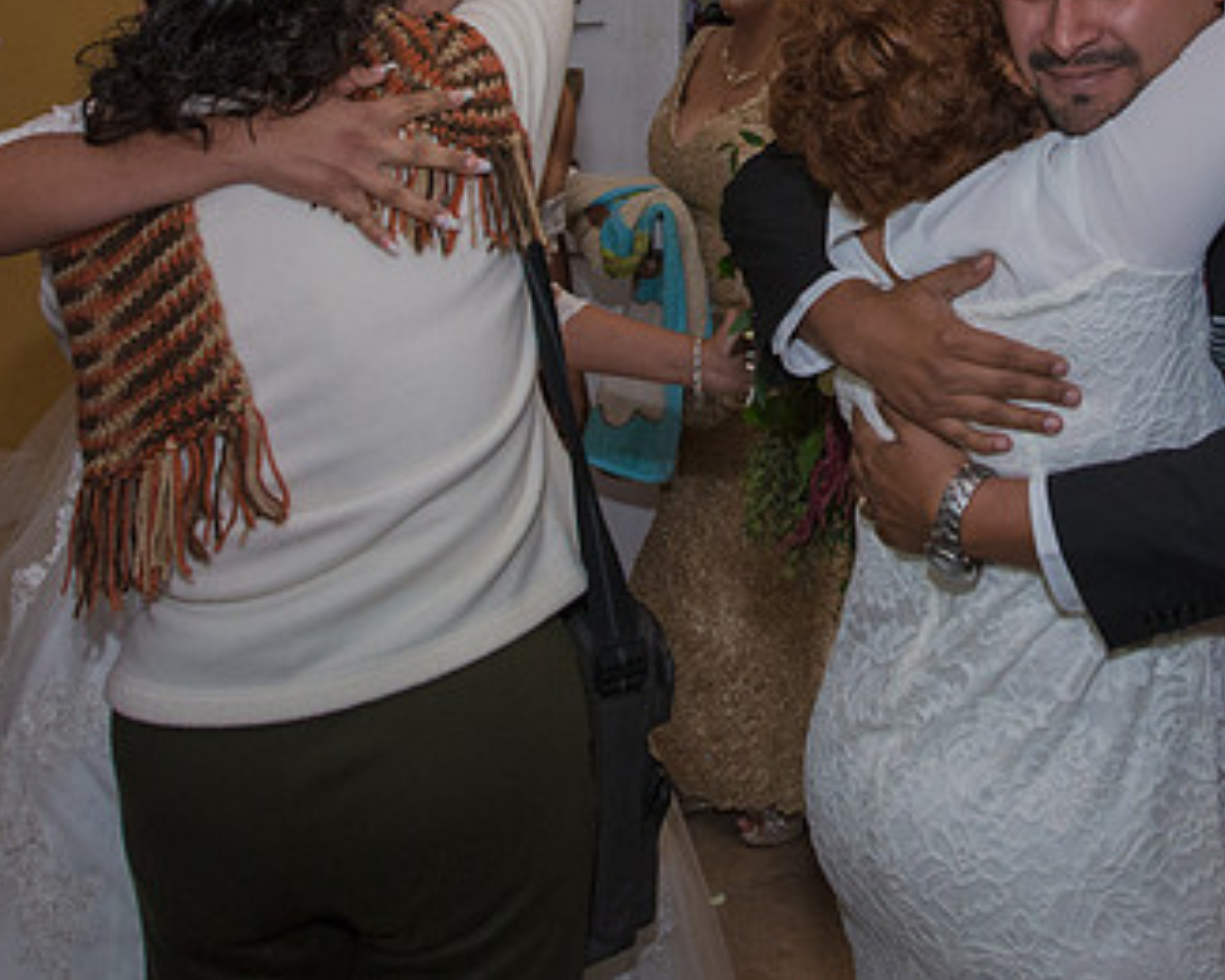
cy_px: 37
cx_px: 924
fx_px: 1668
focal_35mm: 46
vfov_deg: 30.8
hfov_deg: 39.2
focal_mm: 19
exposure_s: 1/100
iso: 1600
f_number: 3.5
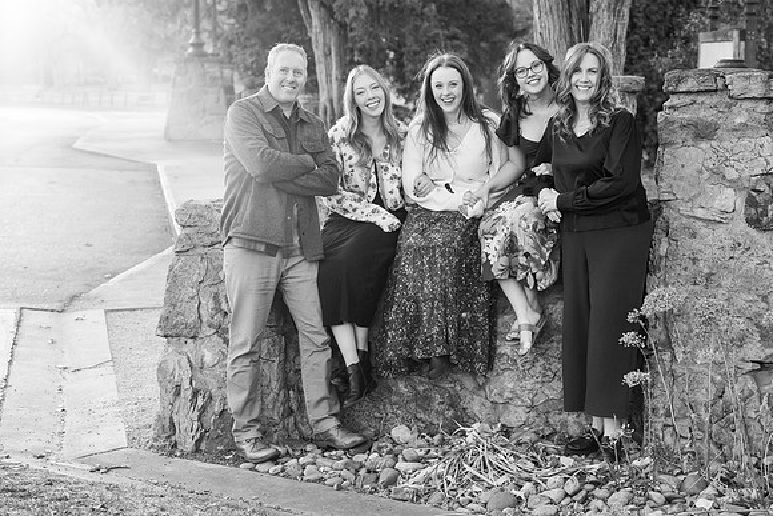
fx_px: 1718
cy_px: 258
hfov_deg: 25.4
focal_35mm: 80
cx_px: 386
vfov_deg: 17.1
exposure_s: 1/500
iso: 2000
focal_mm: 80
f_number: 5
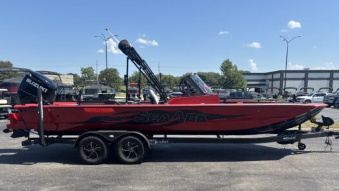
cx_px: 171
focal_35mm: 29
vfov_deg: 39.9
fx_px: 261
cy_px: 117
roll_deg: +1.1
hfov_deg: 66.1
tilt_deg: -7.2
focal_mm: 5.96
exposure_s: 1/2571
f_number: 1.6
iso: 50
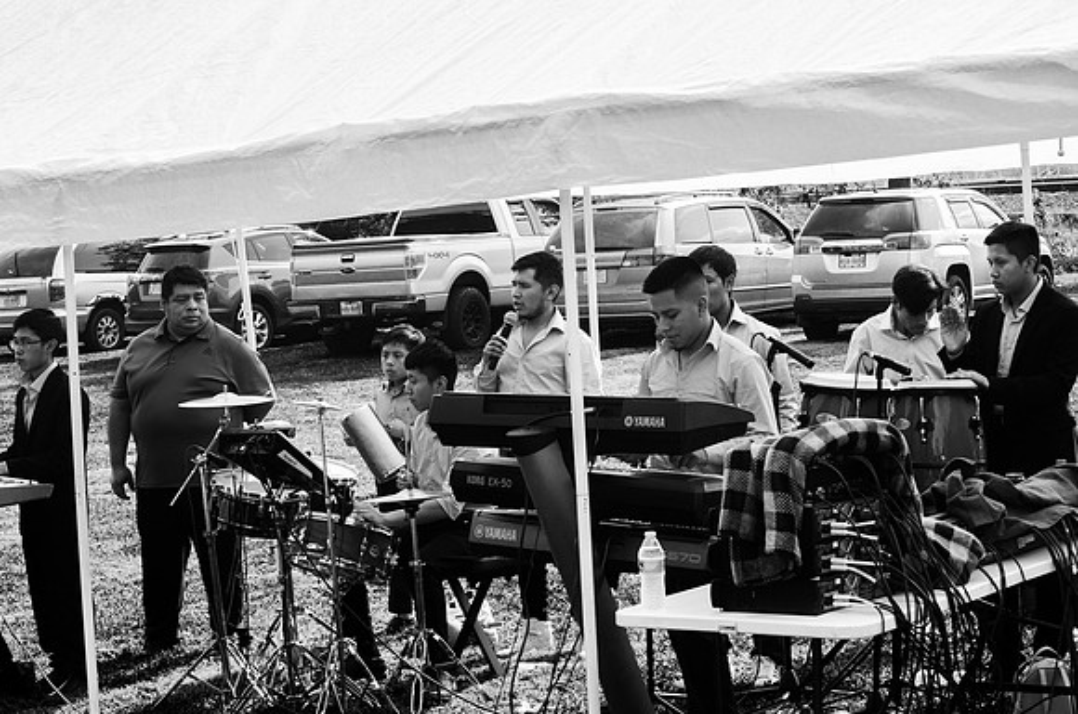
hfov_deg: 24.7
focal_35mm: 82
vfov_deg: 16.5
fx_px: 2465
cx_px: 539
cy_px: 357
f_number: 8
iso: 160
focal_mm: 55
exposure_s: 1/250
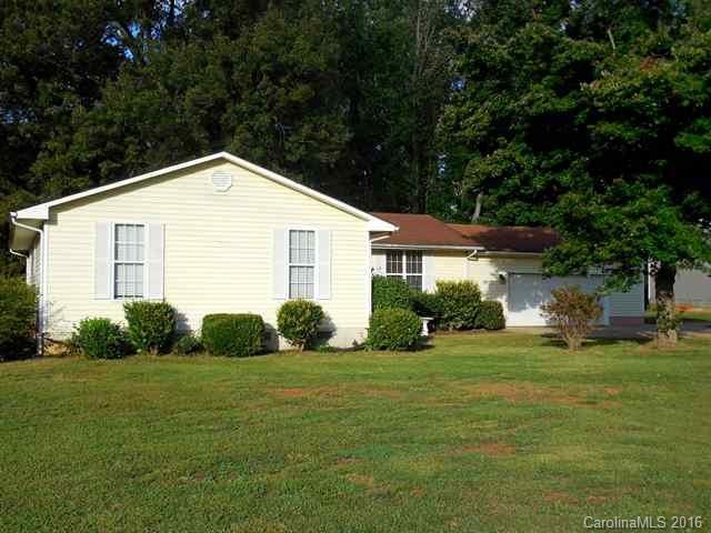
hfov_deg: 47.9
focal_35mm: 39
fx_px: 801
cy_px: 266
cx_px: 356
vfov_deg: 36.8
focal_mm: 7
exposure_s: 1/800
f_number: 3.8
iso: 125
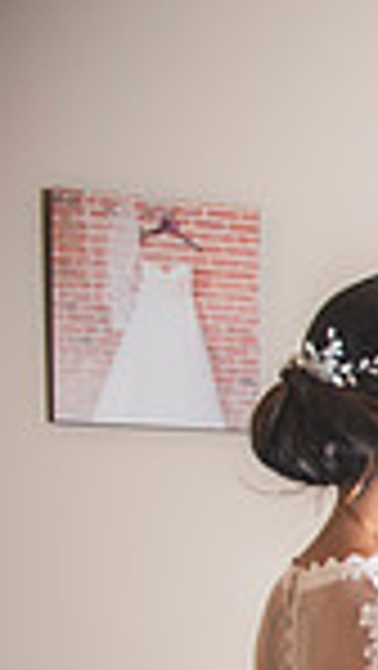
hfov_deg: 8.9
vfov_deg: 20.9
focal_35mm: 98
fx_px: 1743
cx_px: 1292
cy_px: 695
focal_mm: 24
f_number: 2.8
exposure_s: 1/125
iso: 100
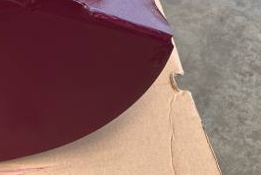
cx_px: -53
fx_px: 755
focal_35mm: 104
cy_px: -33
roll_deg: -2.9
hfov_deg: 18.6
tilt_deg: -40.1
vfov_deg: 12.9
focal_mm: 5.7
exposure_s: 1/365
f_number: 1.5
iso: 50
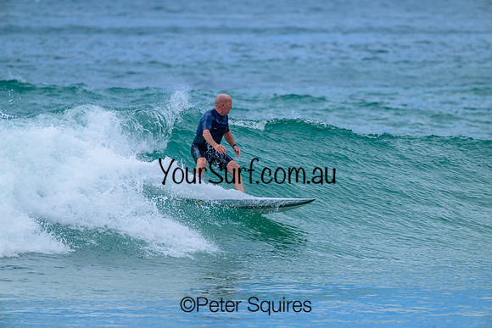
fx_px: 7655
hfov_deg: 3.7
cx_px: 246
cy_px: 164
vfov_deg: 2.5
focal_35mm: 560
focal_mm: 560
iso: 450
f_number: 8
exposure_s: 1/2000
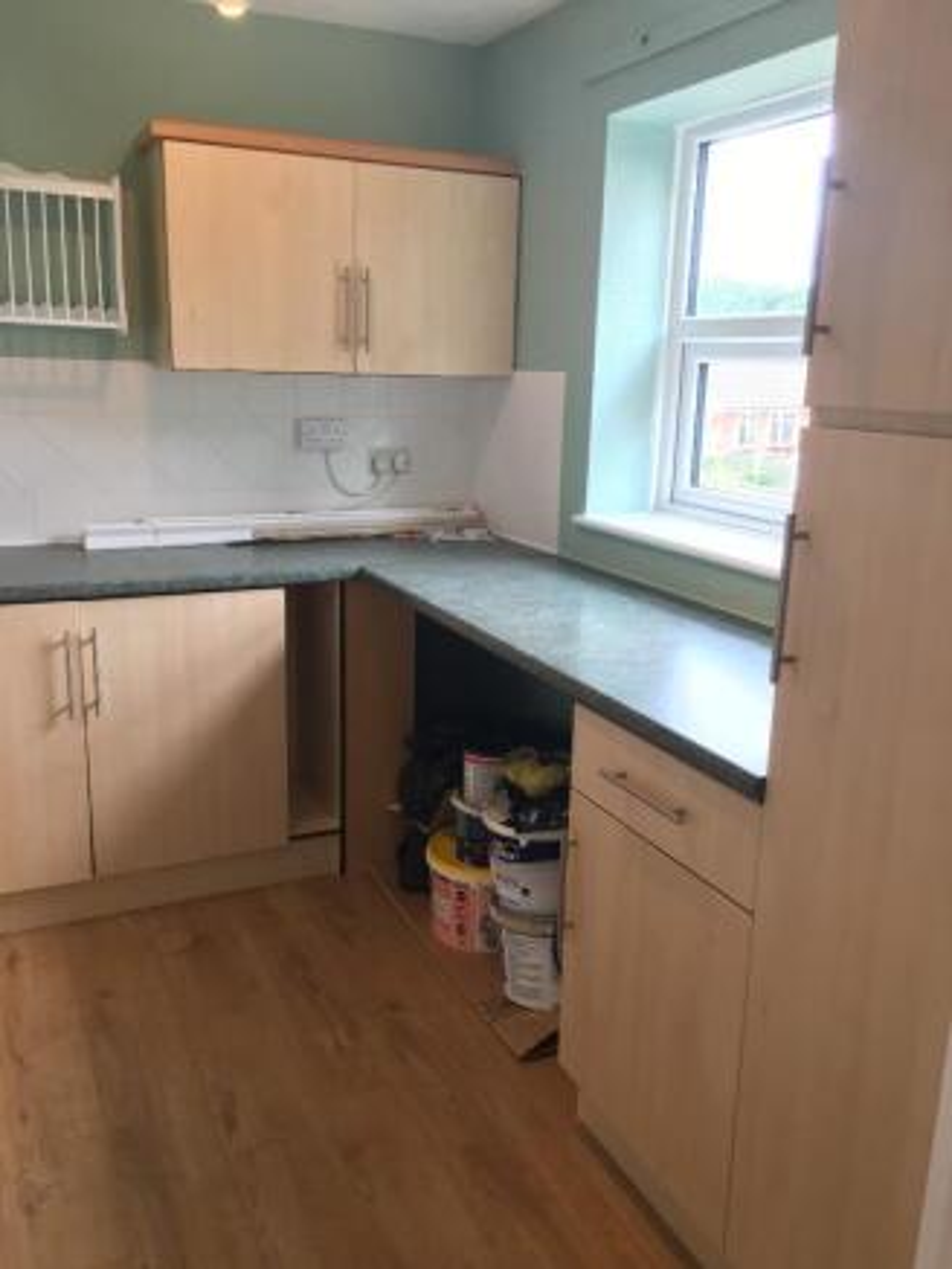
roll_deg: -2.8
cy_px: 634
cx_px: 476
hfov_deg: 48.2
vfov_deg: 61.6
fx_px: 1063
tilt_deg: -13.7
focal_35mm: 29
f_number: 2.2
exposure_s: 1/33
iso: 40
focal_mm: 4.15
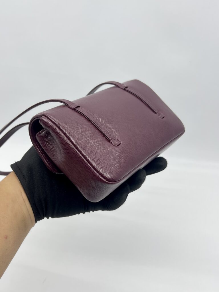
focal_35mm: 26
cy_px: 146
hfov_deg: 53.1
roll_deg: +1.1
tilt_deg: -32.5
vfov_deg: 67.3
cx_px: 110
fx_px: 219
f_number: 1.5
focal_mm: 5.7
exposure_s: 1/106
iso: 32
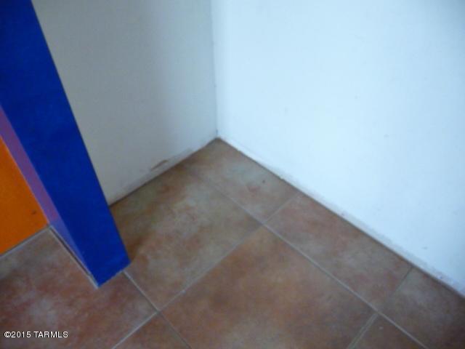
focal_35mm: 28
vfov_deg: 49.7
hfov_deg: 63.4
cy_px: 174
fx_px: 376
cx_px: 232
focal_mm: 4.7
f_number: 3.3
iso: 800
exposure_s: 1/60
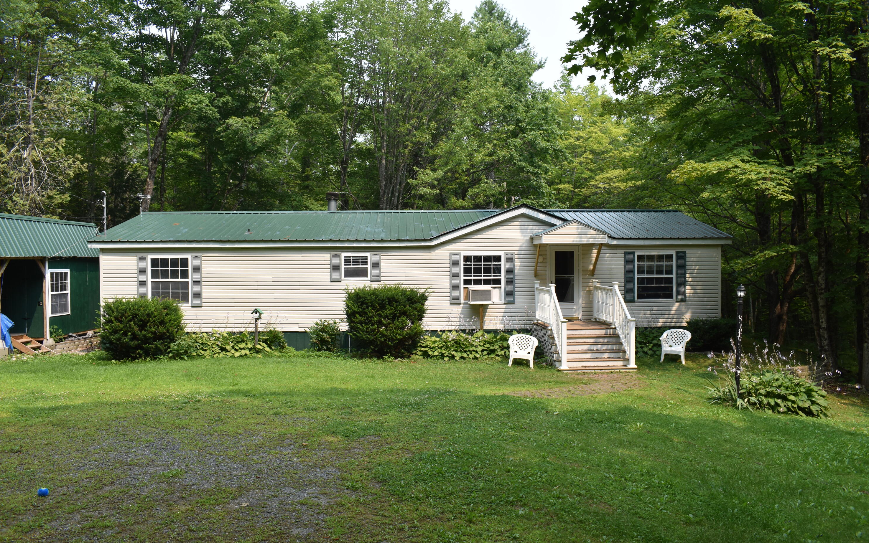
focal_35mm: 28
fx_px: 663
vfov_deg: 44.5
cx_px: 440
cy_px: 278
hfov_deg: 66.5
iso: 180
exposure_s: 1/250
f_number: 8
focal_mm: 18
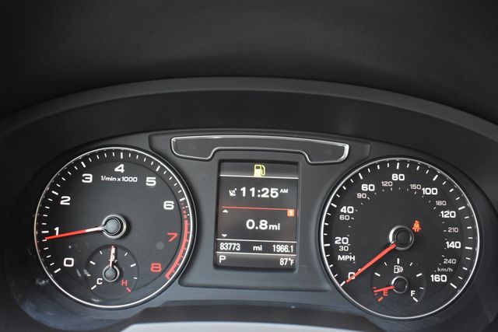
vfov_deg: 38.4
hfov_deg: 55.1
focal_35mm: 34
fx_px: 477
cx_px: 249
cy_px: 166
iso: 2500
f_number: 3.8
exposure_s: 1/125
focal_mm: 23
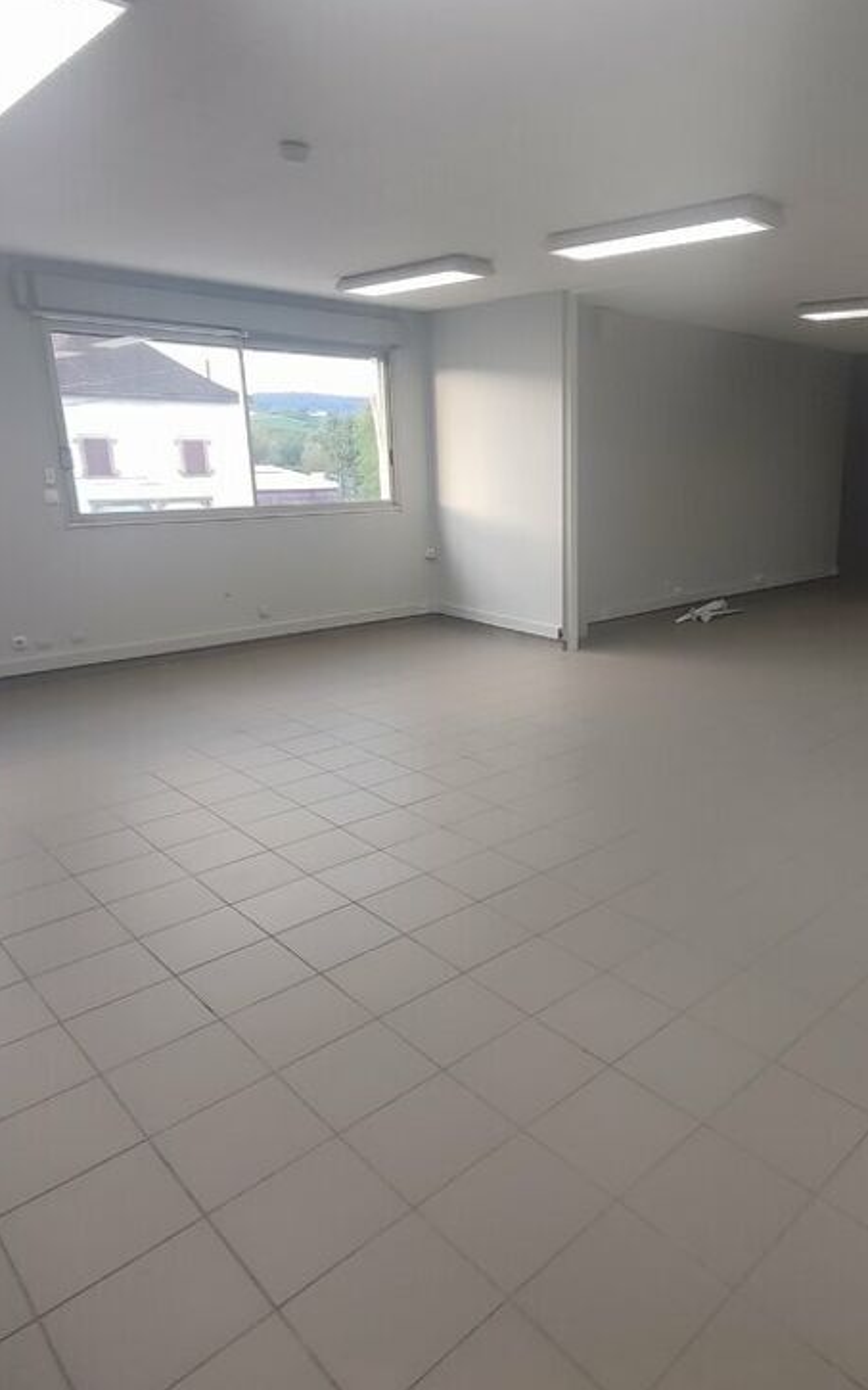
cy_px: 713
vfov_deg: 88.0
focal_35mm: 19
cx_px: 632
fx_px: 719
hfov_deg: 59.5
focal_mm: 1.66
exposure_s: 1/50
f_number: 2.2
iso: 96
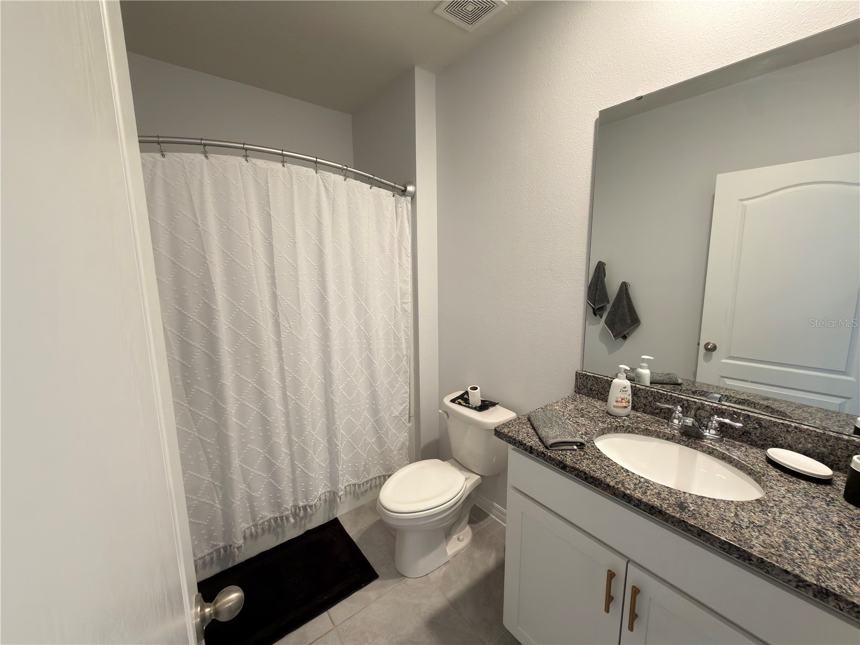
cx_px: 430
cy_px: 322
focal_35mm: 14
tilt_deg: -9.3
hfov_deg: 102.1
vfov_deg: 85.7
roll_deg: +0.7
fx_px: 348
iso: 125
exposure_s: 1/30
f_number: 2.2
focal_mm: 2.22
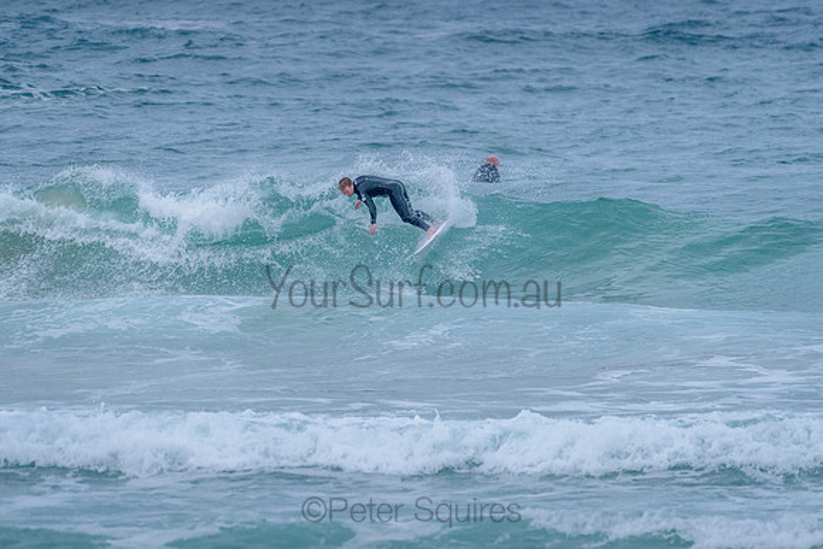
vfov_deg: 2.2
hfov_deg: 3.4
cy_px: 213
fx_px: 14011
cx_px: 413
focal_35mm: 613
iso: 2500
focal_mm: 500
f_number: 5.6
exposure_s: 1/2000
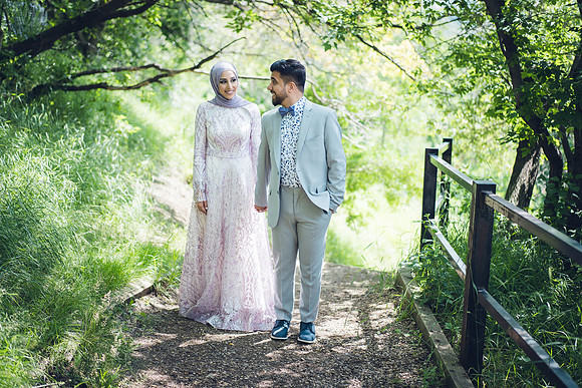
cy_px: 194
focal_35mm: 55
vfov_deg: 24.6
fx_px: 889
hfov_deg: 36.2
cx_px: 291
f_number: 1.8
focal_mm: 55
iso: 100
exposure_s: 1/640
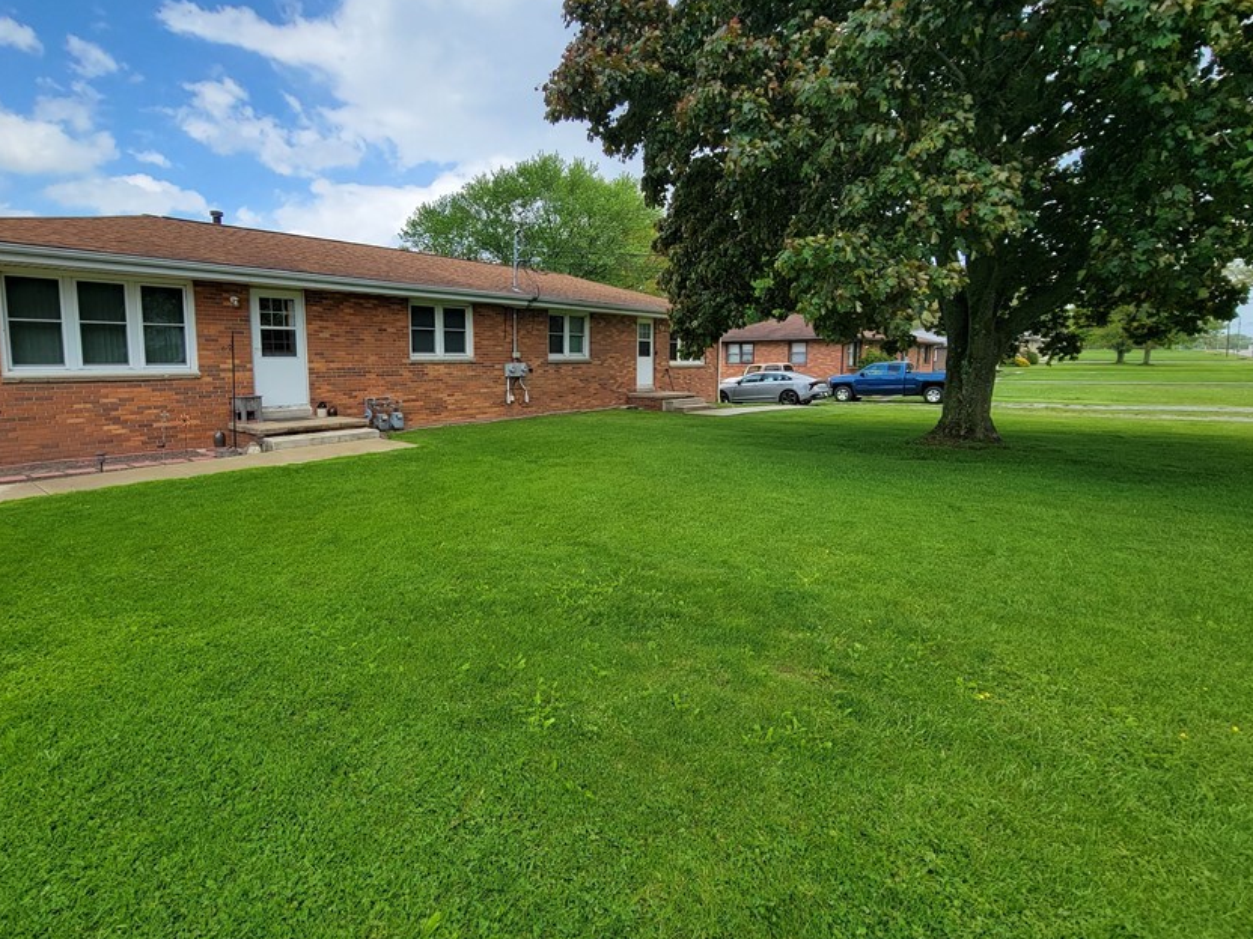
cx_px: 548
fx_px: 579
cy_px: 426
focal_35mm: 16
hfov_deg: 94.0
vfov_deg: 77.9
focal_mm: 2.2
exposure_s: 1/1286
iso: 50
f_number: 2.2
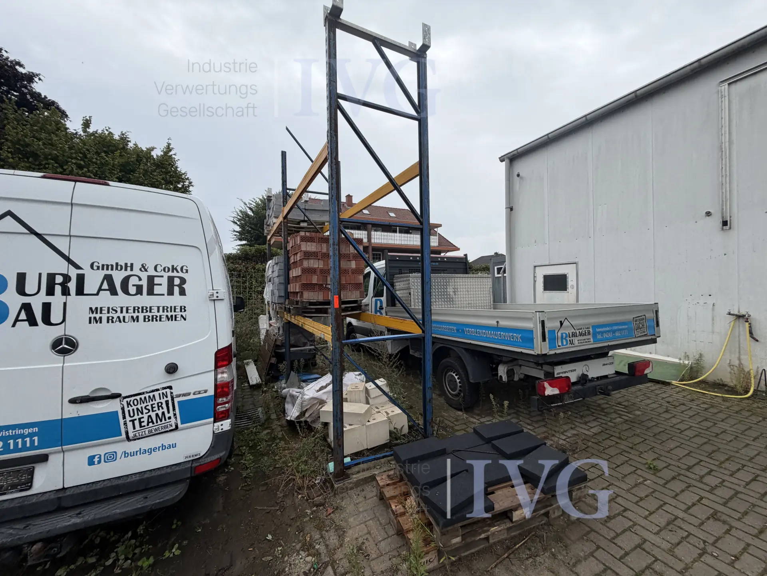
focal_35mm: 14
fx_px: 310
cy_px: 288
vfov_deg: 85.7
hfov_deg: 102.1
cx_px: 384
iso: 40
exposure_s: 1/701
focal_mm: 2.22
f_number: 2.2
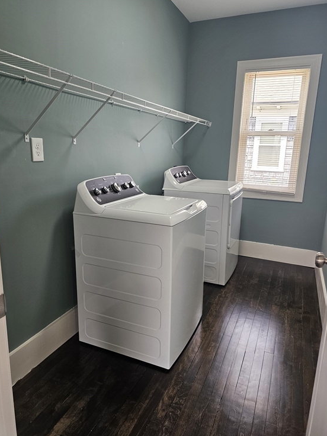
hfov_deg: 56.8
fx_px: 302
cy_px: 219
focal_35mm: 24
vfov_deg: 71.6
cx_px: 164
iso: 160
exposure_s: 1/120
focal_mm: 6.3
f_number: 1.7
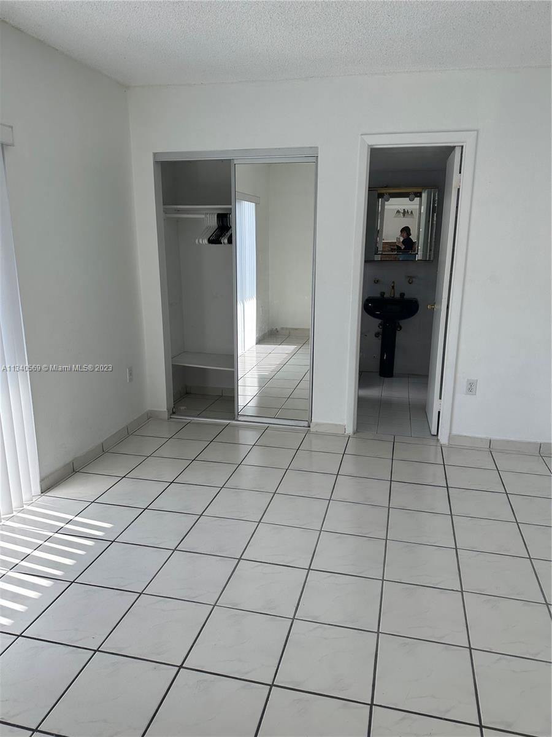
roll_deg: -1.6
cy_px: 368
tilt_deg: -14.6
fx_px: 510
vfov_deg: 71.6
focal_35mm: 24
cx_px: 276
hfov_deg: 56.8
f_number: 1.78
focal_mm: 6.86
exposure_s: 1/943
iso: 80
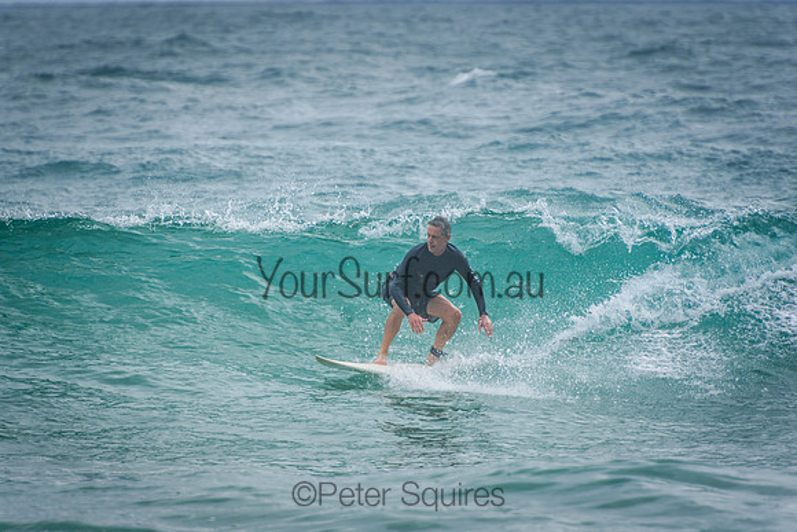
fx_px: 13286
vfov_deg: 2.3
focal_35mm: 600
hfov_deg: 3.4
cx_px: 398
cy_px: 266
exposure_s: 1/2000
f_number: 5.6
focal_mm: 400
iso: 400
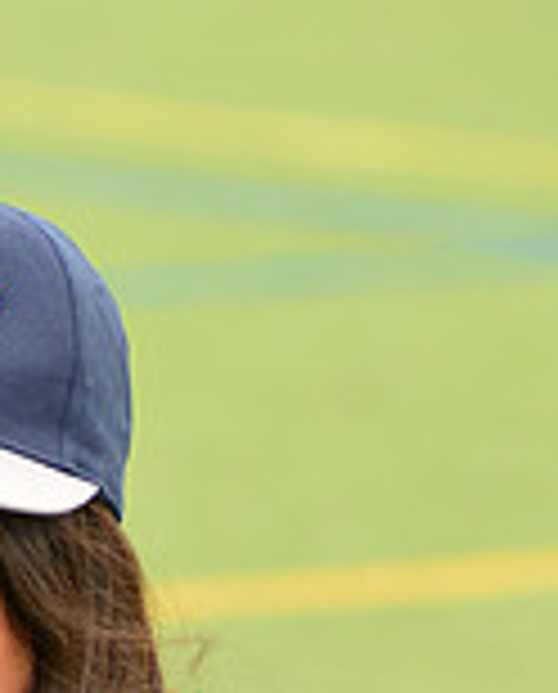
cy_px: 936
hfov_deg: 2.4
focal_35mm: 652
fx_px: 13407
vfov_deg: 3.0
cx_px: -187
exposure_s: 1/200
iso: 250
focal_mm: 185
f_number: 8
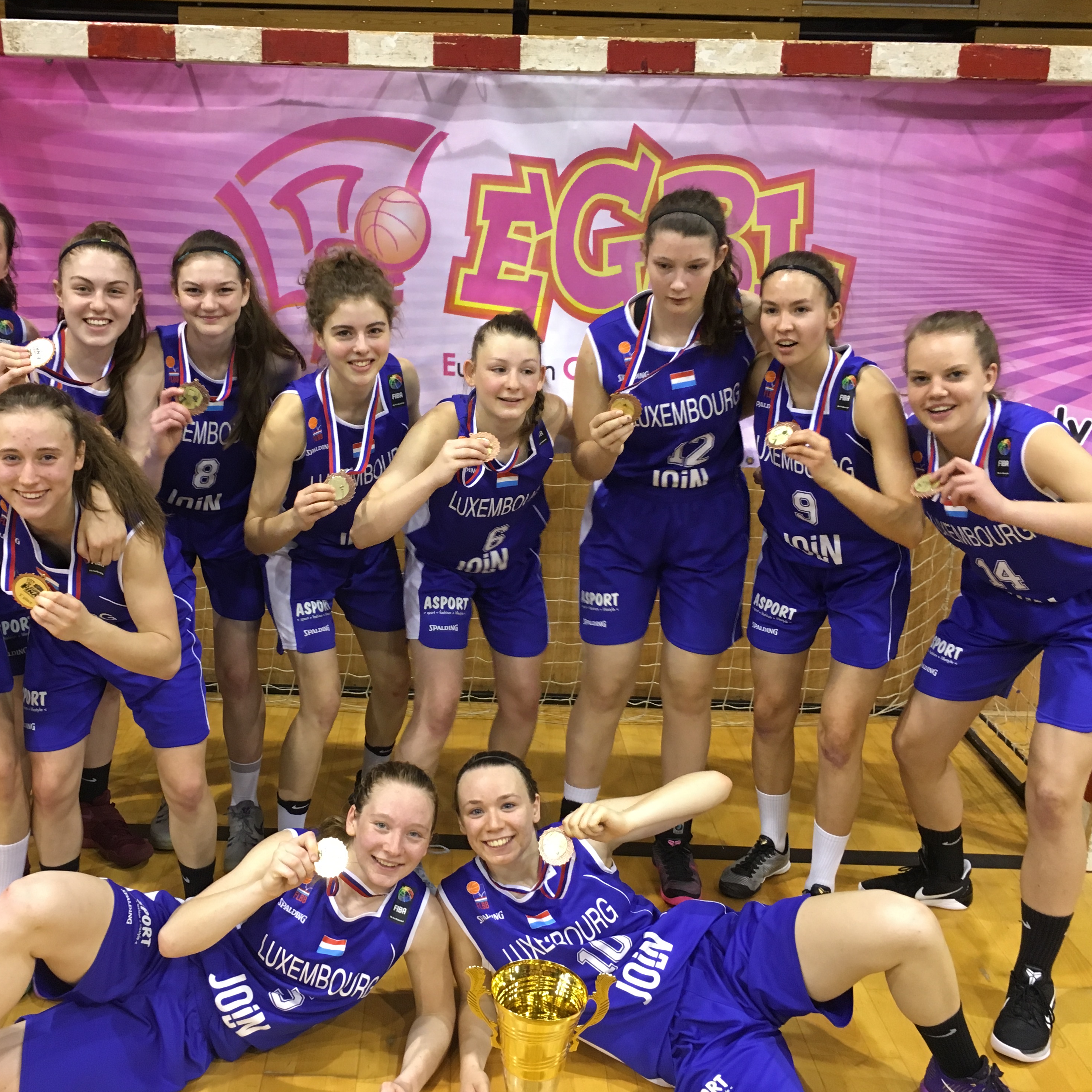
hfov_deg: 47.0
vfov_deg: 47.2
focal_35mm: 35
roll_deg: -1.3
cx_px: 439
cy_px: 542
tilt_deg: -15.2
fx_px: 1249
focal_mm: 4.15
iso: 160
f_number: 2.2
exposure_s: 1/33
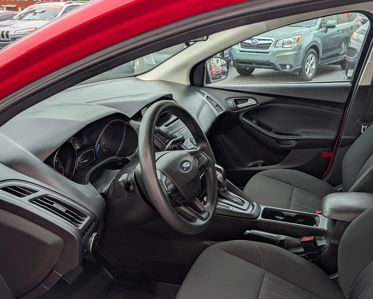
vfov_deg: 46.9
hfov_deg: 56.7
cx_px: 226
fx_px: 342
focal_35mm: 31
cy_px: 176
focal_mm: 6.9
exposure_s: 1/311
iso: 19
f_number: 1.68
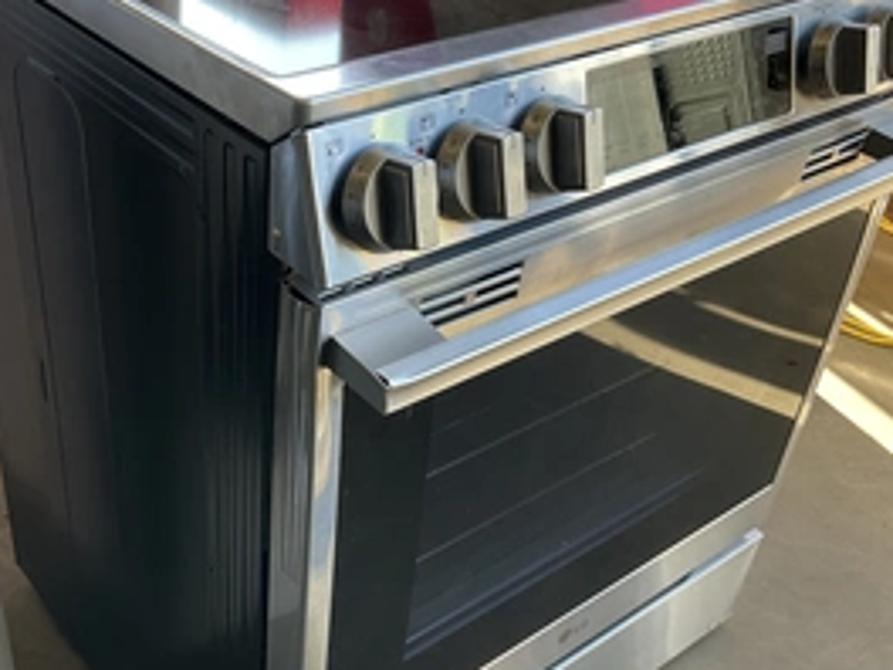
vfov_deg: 32.9
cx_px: 342
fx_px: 1135
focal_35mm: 44
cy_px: 359
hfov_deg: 42.7
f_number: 1.8
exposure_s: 1/120
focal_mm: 3
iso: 50
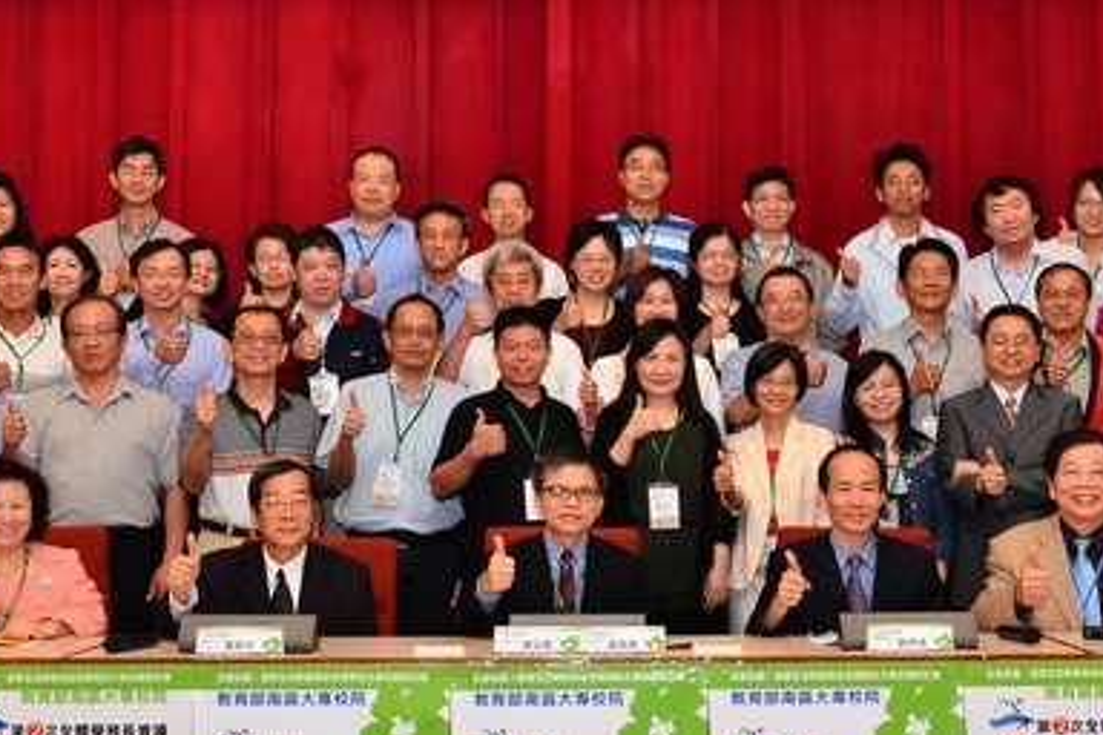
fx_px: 1838
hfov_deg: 33.4
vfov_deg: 22.6
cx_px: 597
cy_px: 293
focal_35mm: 60
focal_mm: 22
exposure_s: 1/60
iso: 1600
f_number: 6.3
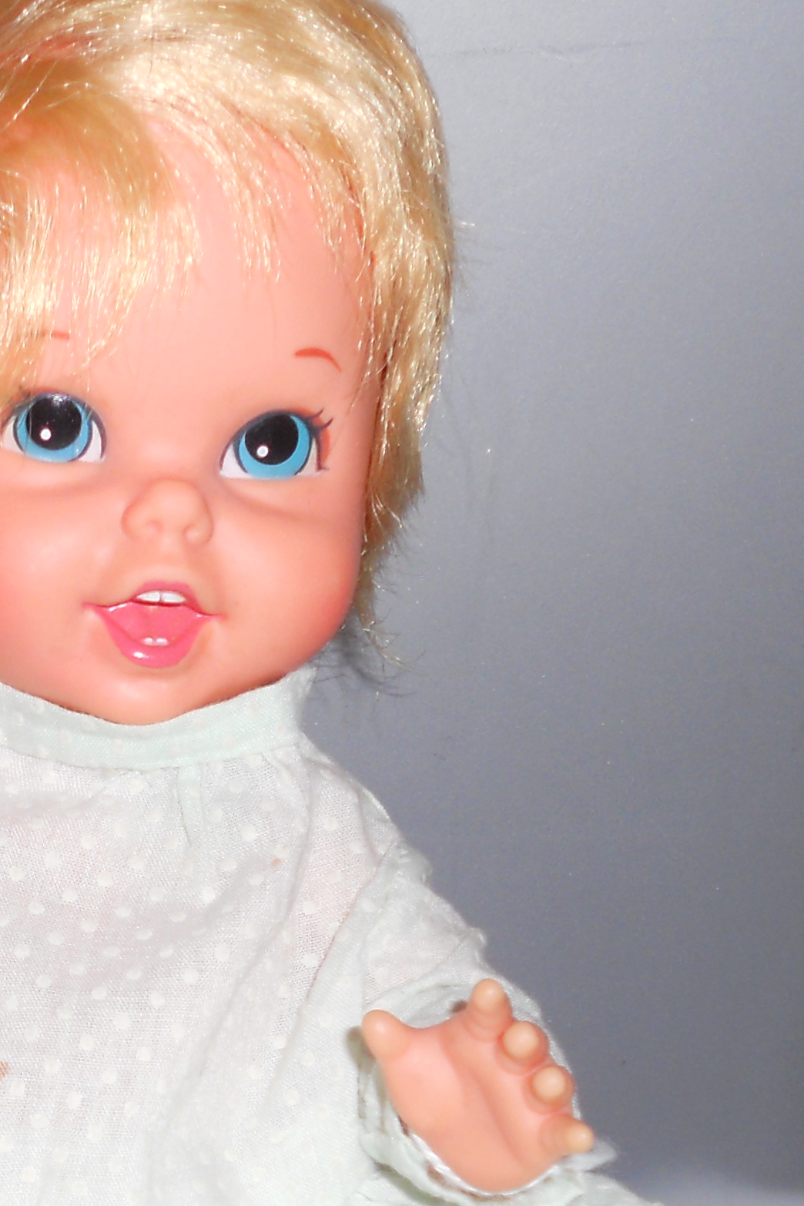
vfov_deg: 23.4
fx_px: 2847
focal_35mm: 85
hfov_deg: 15.8
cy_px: 1023
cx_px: 8
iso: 80
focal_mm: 5.8
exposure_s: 1/25
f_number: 3.5
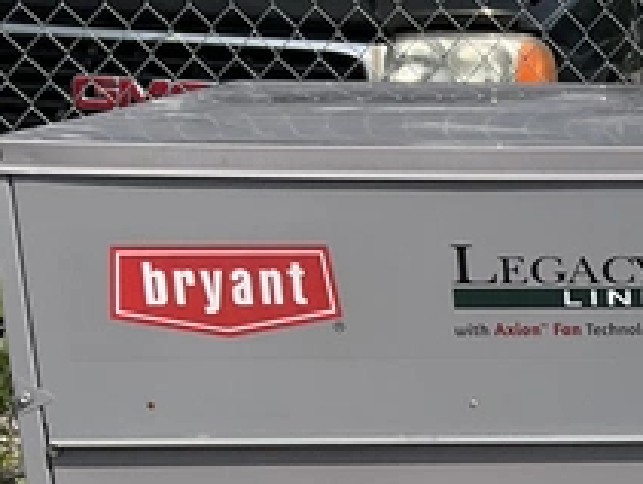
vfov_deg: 13.8
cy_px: 665
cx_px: 835
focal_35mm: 103
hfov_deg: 17.8
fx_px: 1917
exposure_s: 1/2801
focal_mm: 3
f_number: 1.8
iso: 25
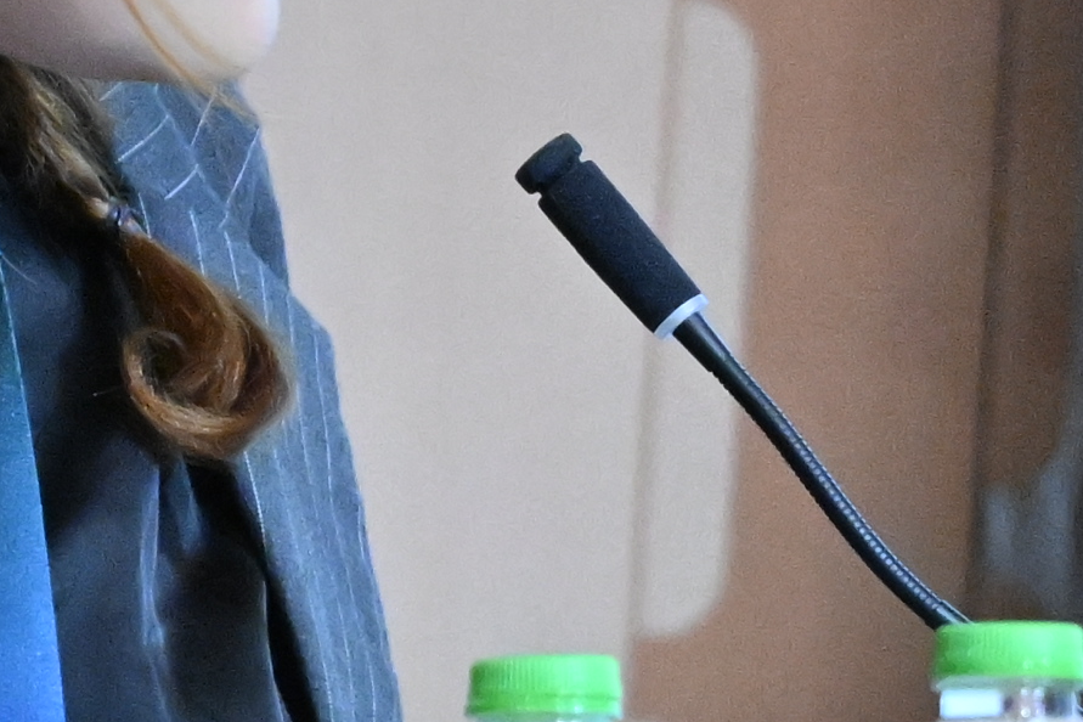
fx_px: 21749
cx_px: 1614
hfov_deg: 2.8
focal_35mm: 723
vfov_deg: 1.9
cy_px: 481
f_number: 4
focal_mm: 104
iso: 6400
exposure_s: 1/200
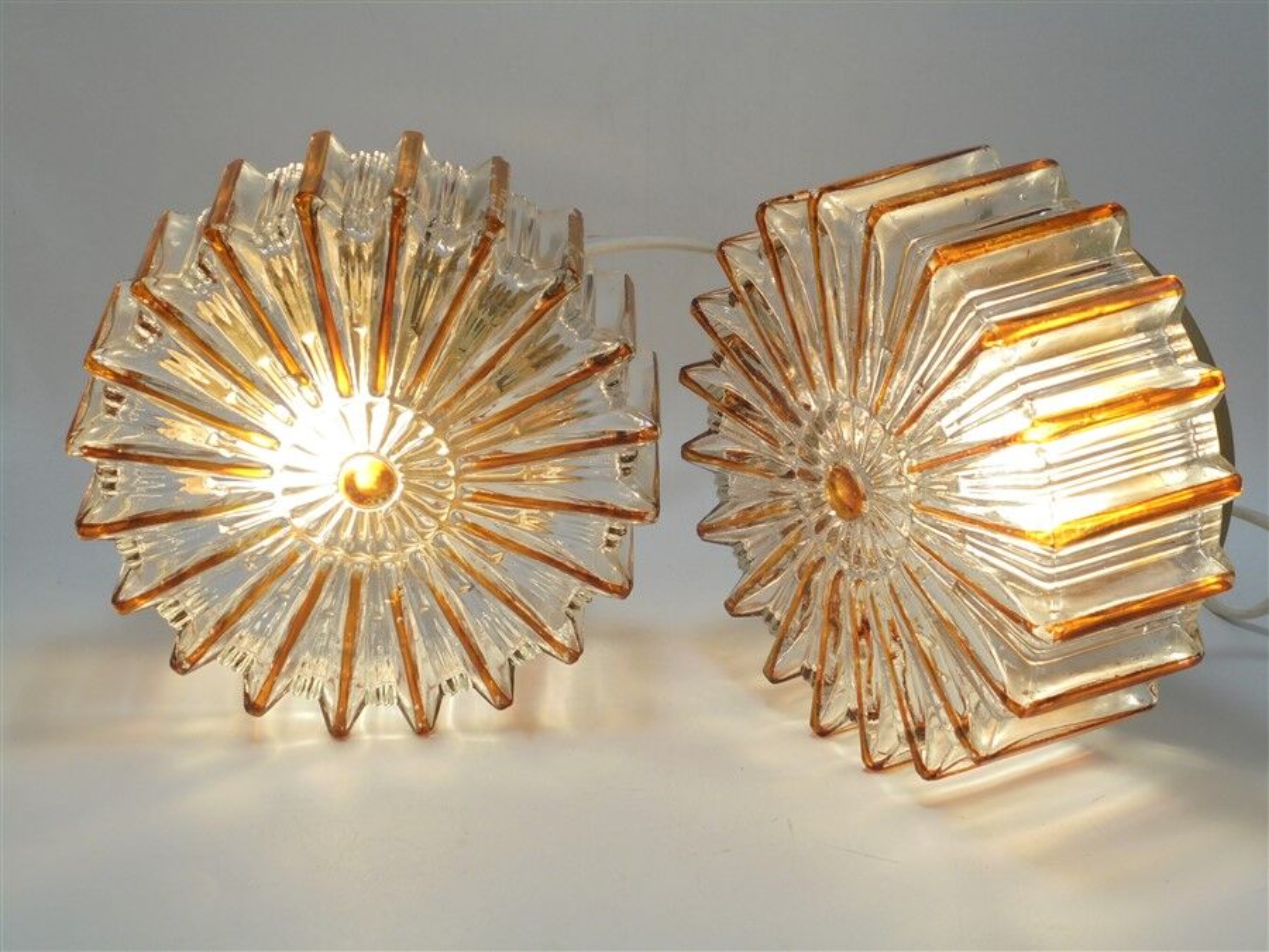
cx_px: 634
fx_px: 1796
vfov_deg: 29.7
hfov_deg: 38.9
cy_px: 476
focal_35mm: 49
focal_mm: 8.9
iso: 100
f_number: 4.8
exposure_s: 1/160
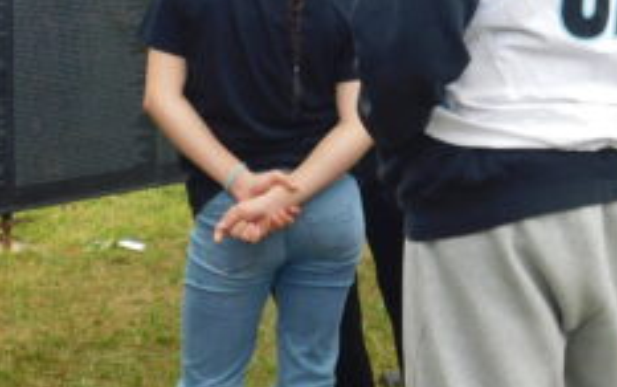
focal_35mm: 114
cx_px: 217
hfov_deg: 18.2
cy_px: -61
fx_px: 1918
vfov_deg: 11.3
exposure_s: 1/200
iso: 125
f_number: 3.5
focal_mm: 6.3
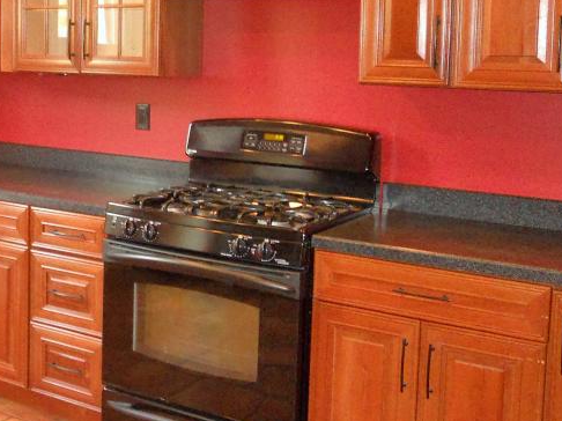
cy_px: 104
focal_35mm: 59
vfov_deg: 24.5
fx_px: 957
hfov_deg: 30.5
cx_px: 3
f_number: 2.7
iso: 500
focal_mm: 5
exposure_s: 1/25
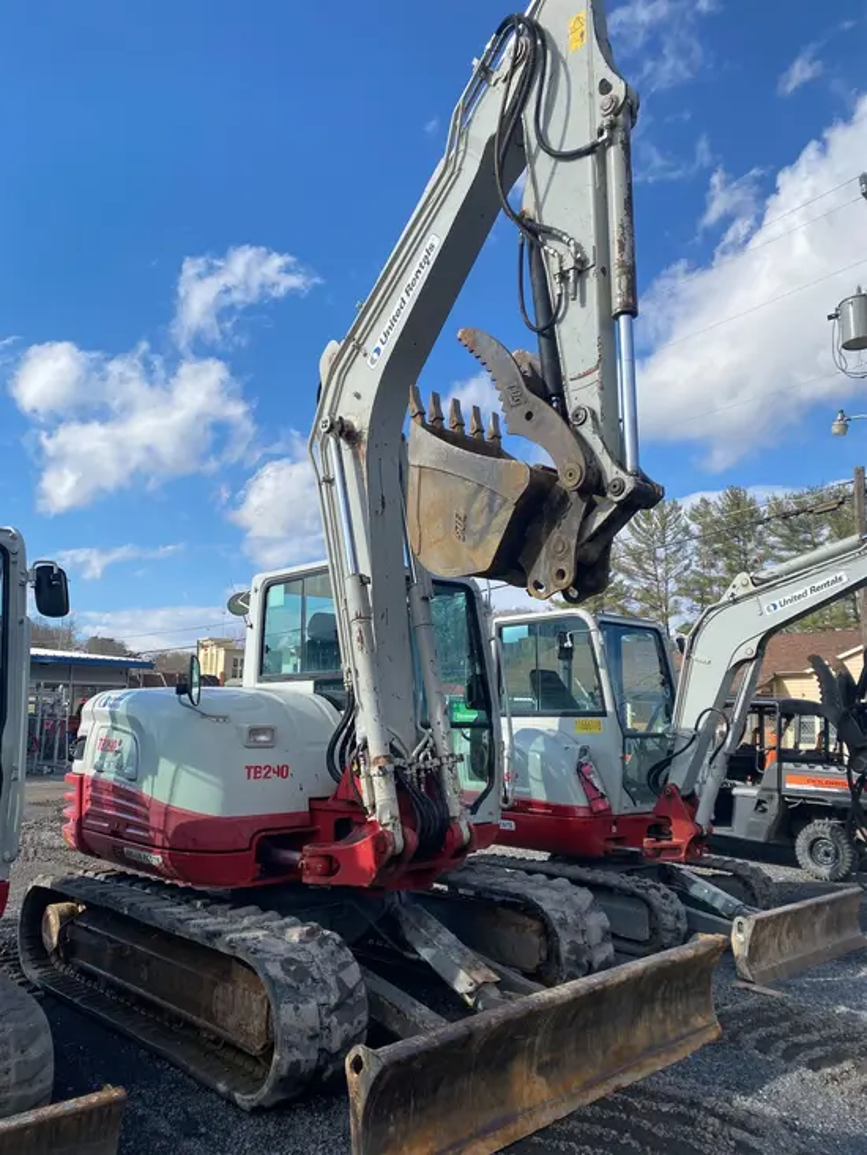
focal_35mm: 26
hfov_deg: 53.1
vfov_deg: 67.3
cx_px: 434
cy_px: 578
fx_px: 868
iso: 32
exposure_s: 1/2463
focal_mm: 4.25
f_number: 1.8
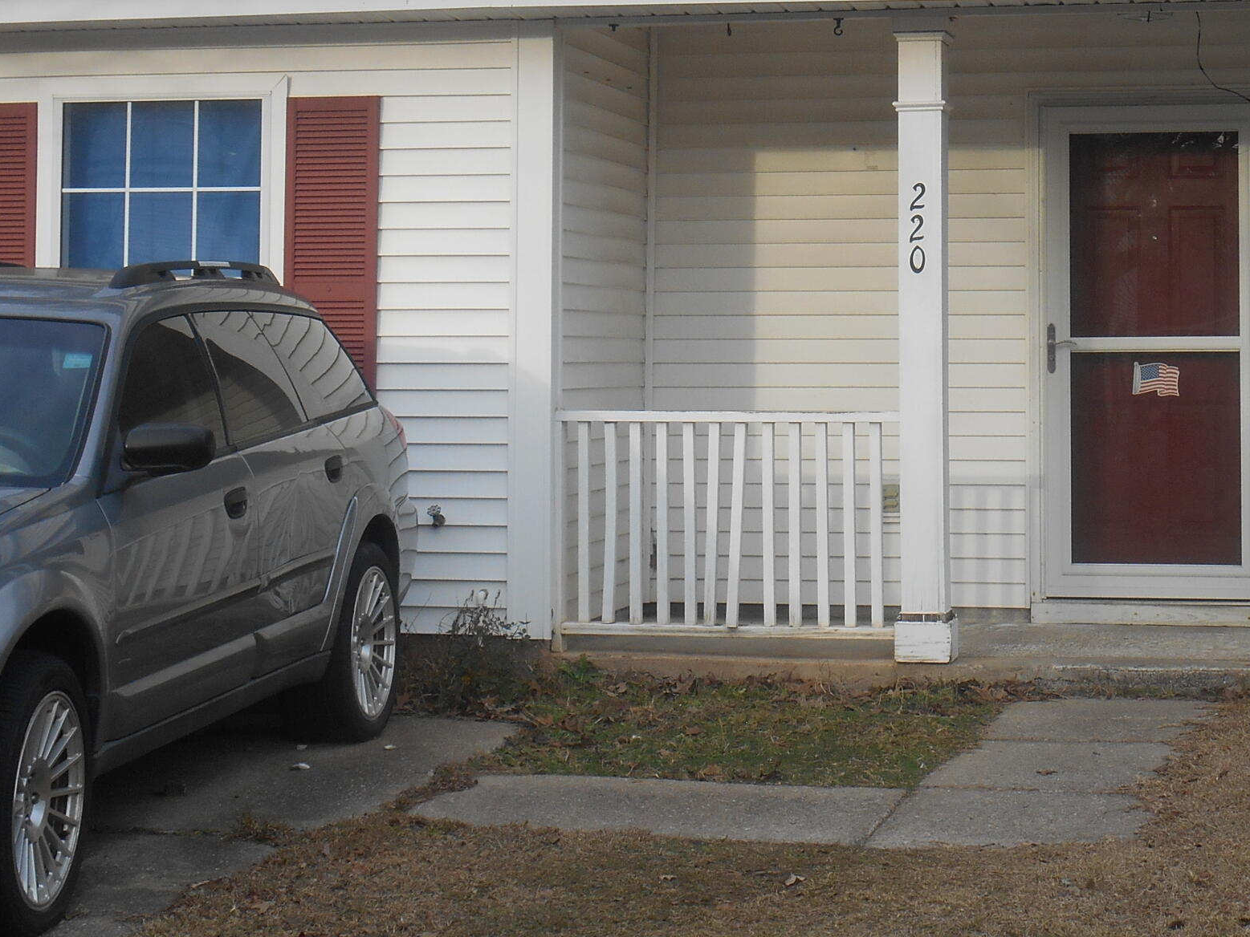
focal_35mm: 79
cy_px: 177
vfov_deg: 18.5
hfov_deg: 24.6
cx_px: 804
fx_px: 2853
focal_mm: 7.2
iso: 80
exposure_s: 1/200
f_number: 3.9
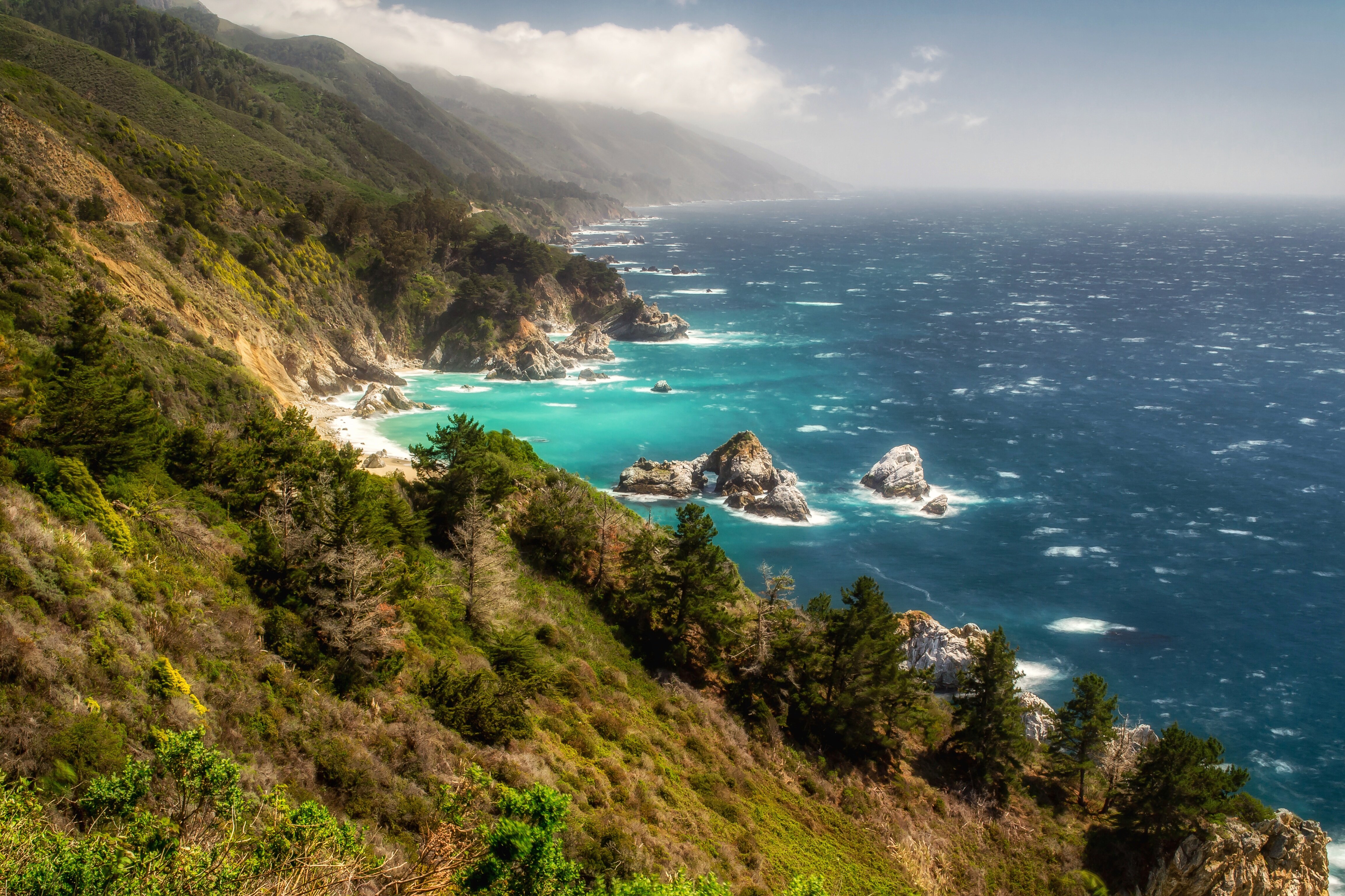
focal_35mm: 52
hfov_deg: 37.9
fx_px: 1961
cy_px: 448
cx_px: 672
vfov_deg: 25.8
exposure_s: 5
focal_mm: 35
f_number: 18
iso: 100
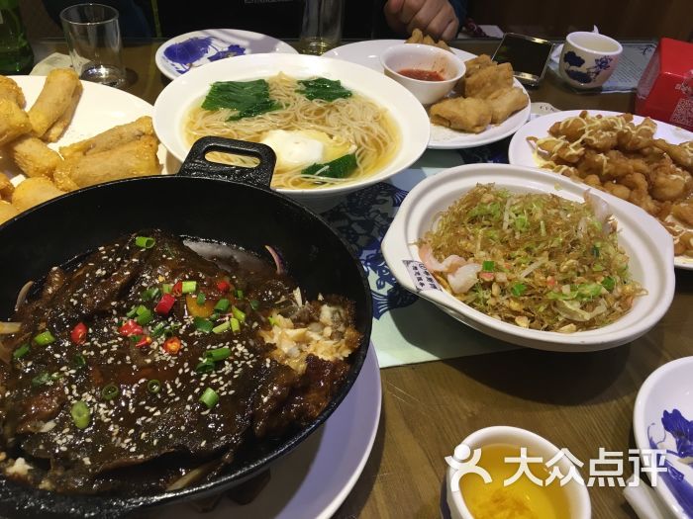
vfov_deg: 48.2
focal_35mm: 29
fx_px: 581
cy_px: 260
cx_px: 346
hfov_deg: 61.7
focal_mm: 4.15
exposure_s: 1/33
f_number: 2.2
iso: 100
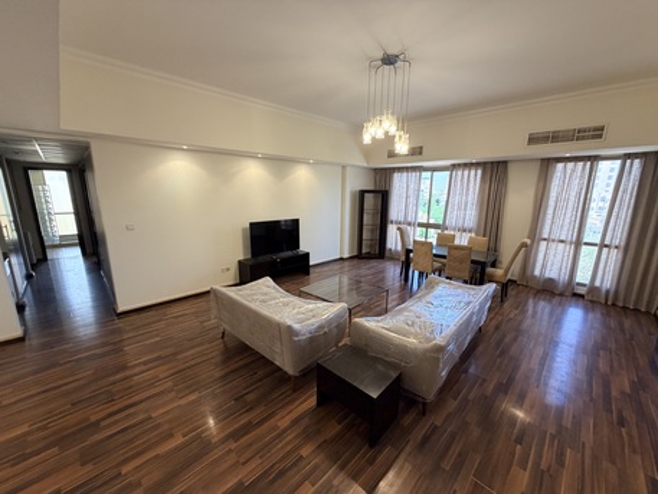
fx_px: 266
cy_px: 247
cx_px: 329
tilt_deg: -11.5
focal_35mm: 14
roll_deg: -0.7
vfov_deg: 85.7
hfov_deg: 102.0
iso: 200
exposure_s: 1/50
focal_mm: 2.22
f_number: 2.2
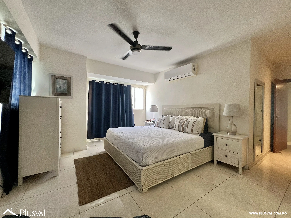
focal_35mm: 13
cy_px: 109
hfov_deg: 106.2
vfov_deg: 89.9
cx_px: 146
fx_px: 109
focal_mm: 1.57
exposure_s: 1/99
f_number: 1.8
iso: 125
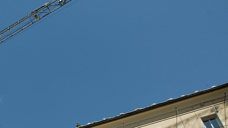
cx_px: 26
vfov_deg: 22.0
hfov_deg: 36.3
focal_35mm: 54
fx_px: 326
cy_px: 95
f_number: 6.3
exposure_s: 1/1000
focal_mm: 18
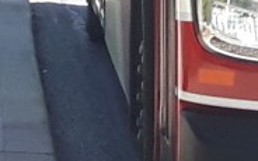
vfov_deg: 6.9
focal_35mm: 183
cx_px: 536
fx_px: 1287
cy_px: -197
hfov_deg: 10.4
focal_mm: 3.7
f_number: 1.9
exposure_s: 1/530
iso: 40
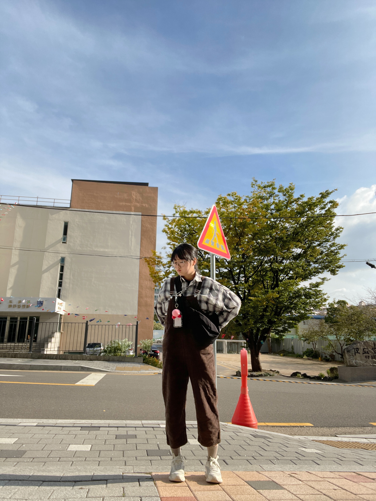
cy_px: 250
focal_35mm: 23
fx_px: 333
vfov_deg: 73.9
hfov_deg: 58.9
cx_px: 188
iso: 32
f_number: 2.2
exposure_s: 1/1923
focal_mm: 2.71
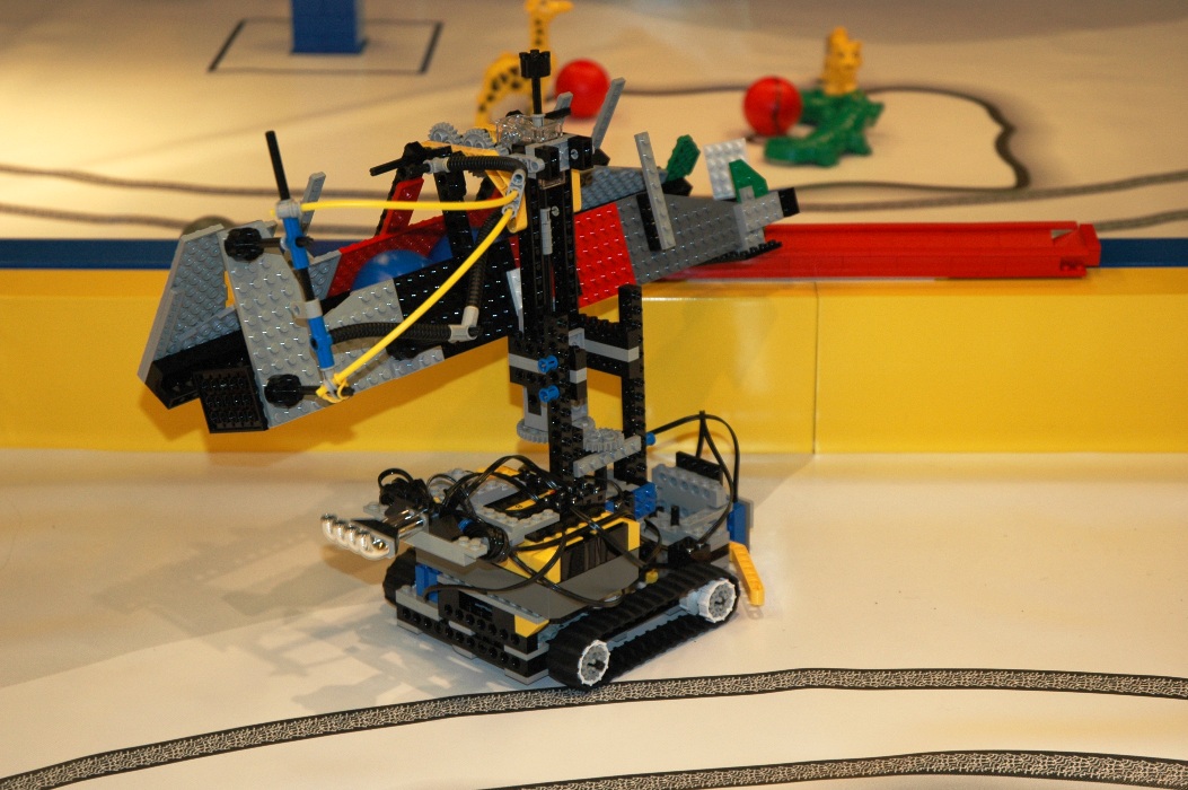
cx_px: 594
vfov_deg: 18.1
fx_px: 2473
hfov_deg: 27.0
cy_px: 395
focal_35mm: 75
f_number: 4.5
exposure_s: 1/100
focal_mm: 50
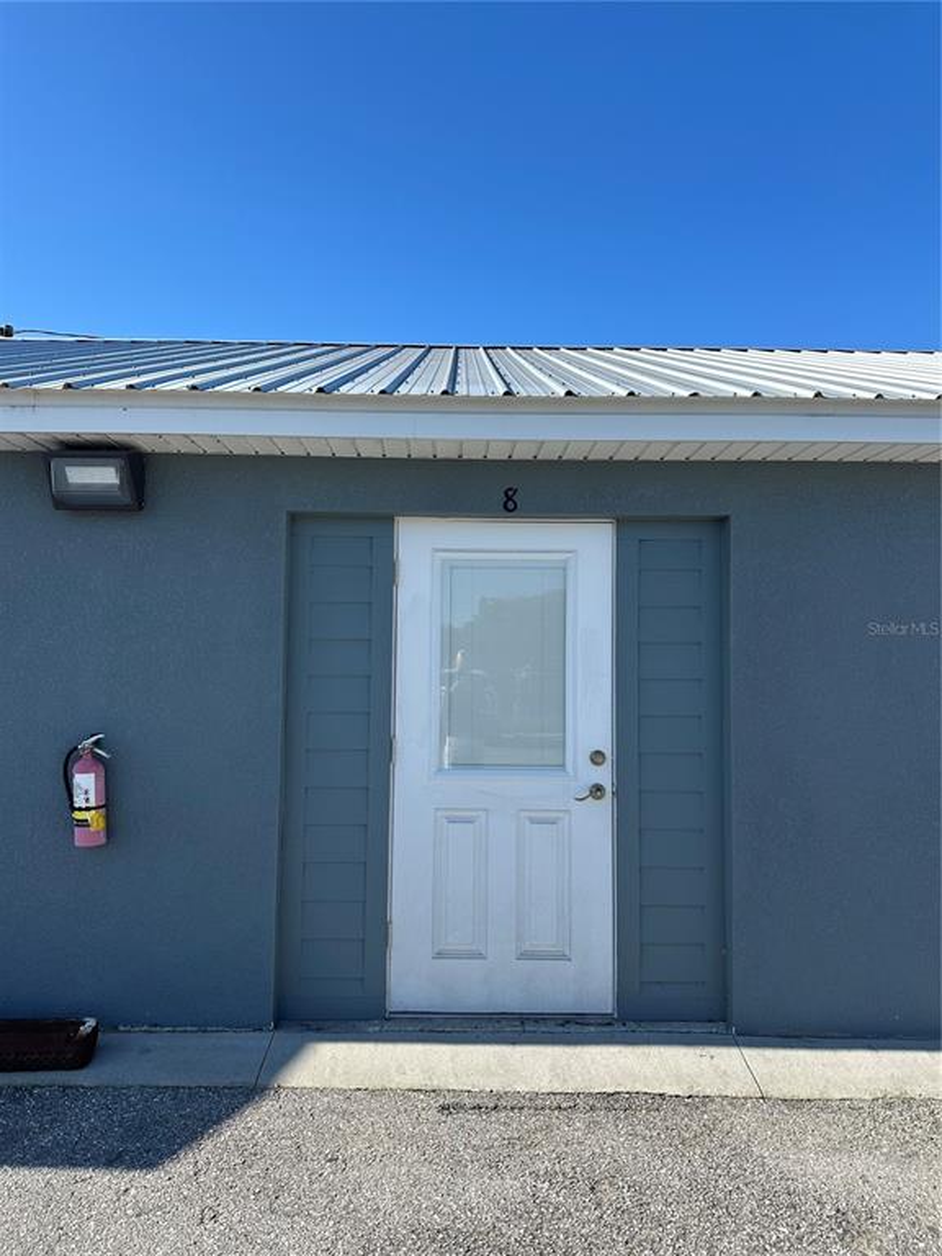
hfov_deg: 56.8
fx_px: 871
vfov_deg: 71.6
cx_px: 471
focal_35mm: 24
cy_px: 628
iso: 80
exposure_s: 1/3472
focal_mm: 6.86
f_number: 1.78
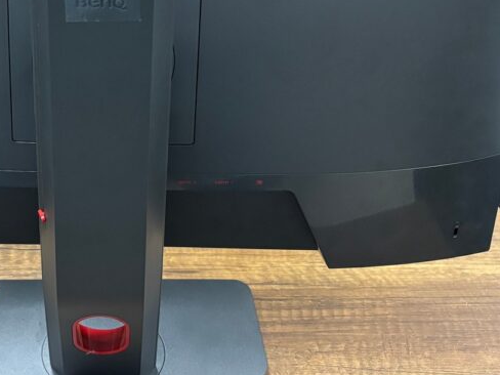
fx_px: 924
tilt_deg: -27.0
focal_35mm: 64
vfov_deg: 22.4
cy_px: 42
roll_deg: -0.2
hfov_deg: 29.6
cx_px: 99
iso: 500
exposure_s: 1/50
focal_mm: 5.96
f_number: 1.6
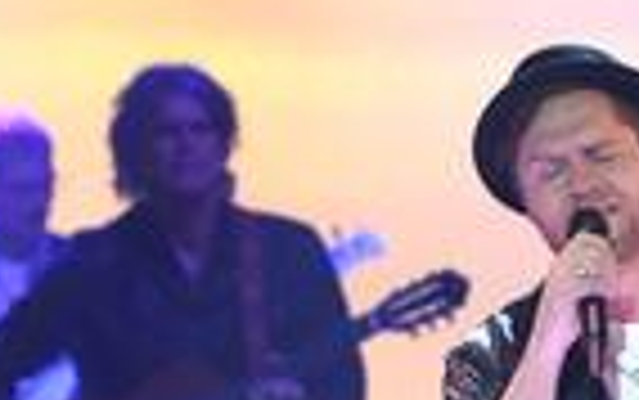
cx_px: 232
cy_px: 620
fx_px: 9655
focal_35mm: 554
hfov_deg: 3.8
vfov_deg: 2.4
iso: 3200
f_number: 5.6
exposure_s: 1/160
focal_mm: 171
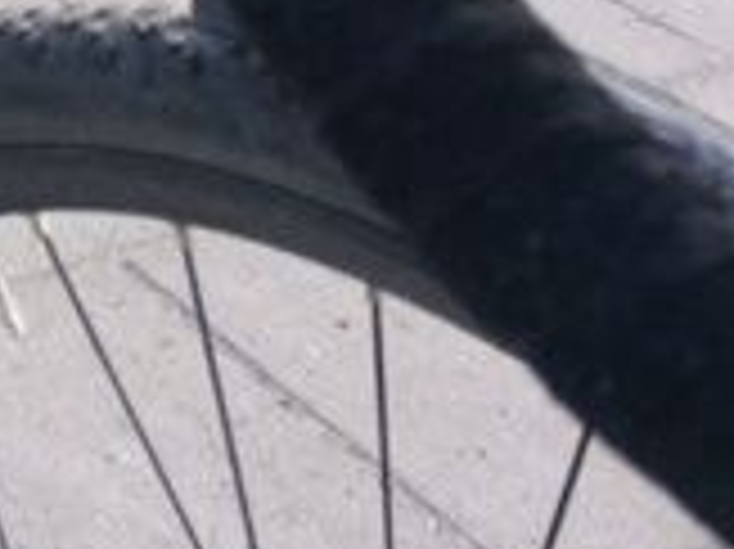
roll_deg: +2.0
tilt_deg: -20.5
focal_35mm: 114
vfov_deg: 11.9
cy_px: -464
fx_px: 2415
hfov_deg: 15.8
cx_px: -378
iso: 32
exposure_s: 1/707
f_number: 2.2
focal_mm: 4.15
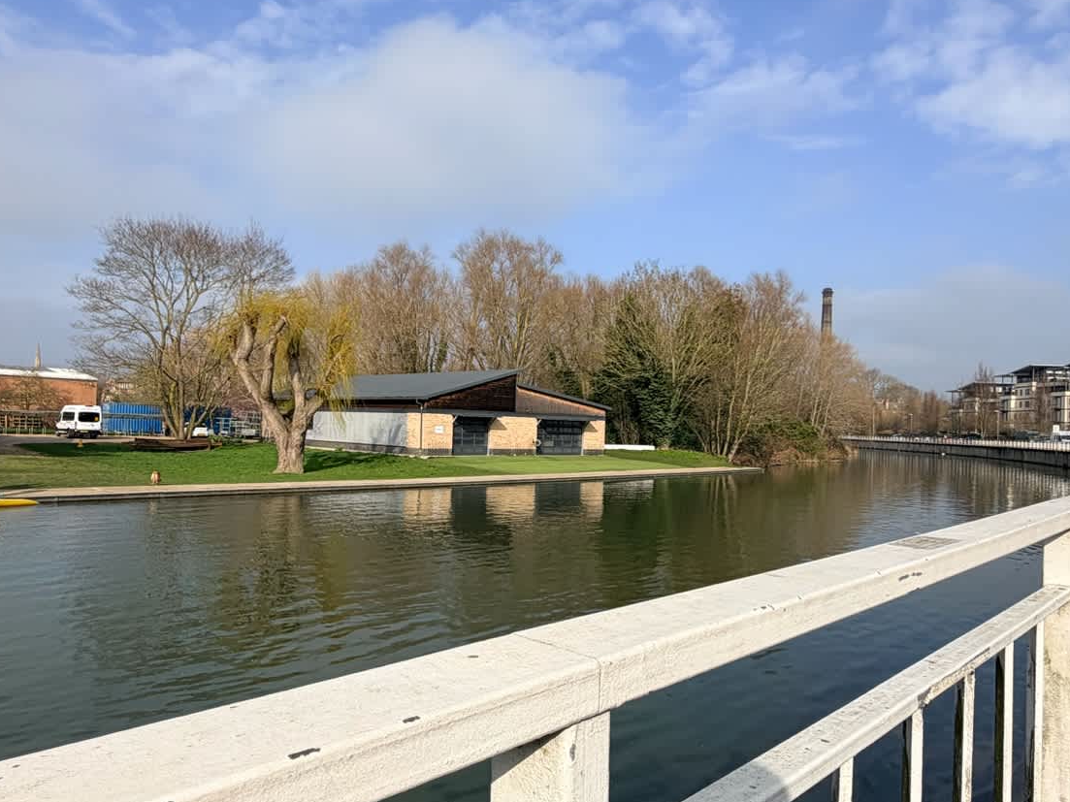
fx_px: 804
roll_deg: -1.8
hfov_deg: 67.2
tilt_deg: -0.1
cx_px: 502
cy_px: 421
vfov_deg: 53.0
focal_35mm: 26
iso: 20
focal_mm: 2.2
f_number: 2.2
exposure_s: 1/1211
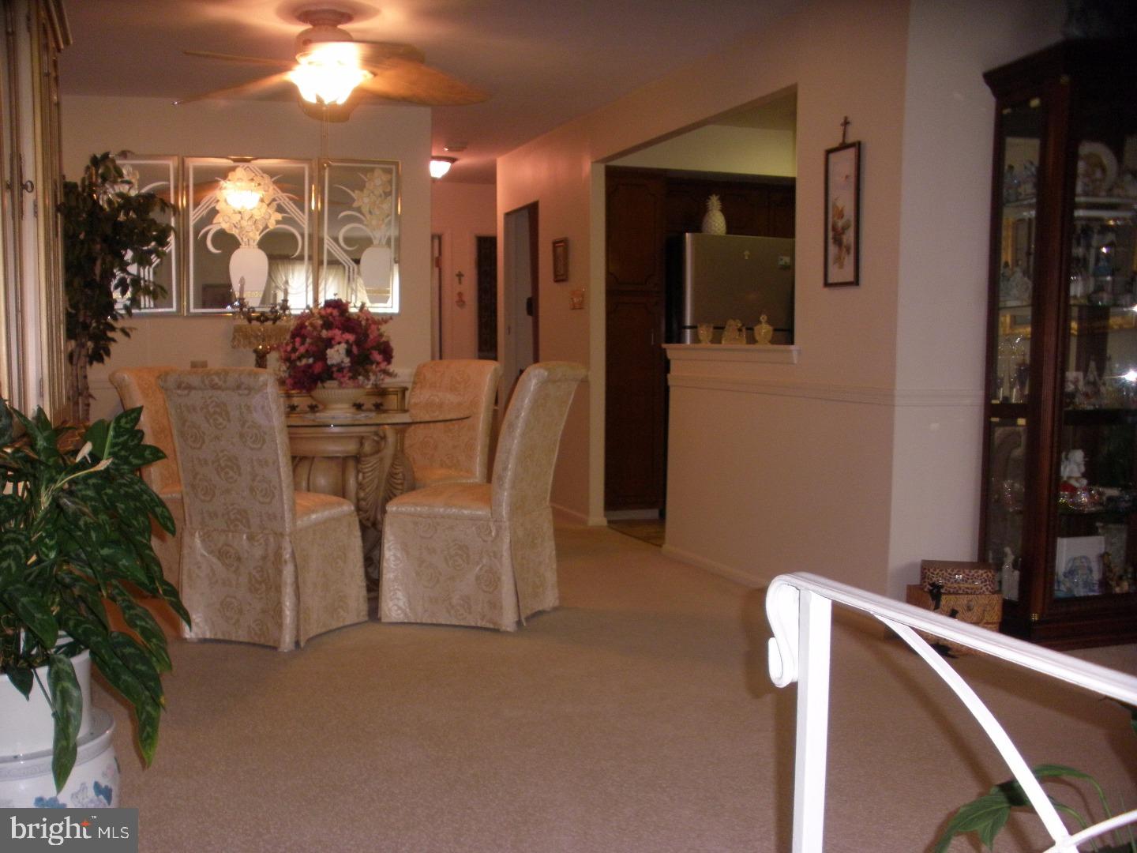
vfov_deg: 39.7
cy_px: 426
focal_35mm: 36
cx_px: 568
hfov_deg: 51.4
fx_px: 1182
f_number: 3.5
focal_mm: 6.3
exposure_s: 1/30
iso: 200
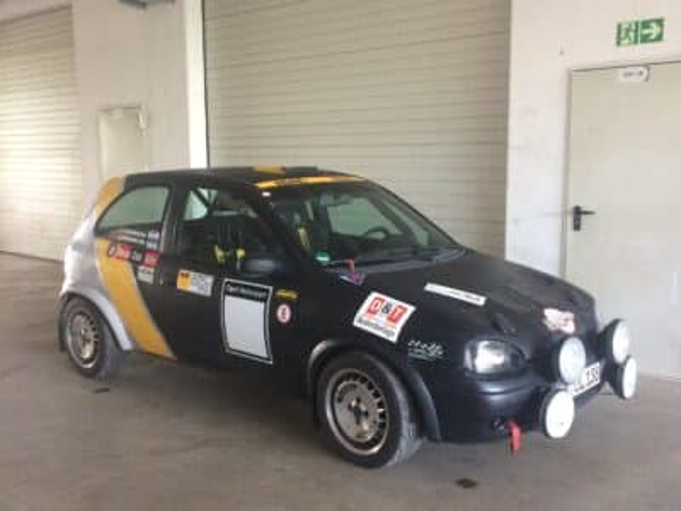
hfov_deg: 61.7
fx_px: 571
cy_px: 256
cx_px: 340
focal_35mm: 29
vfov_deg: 48.2
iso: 80
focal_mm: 4.15
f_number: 2.2
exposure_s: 1/33
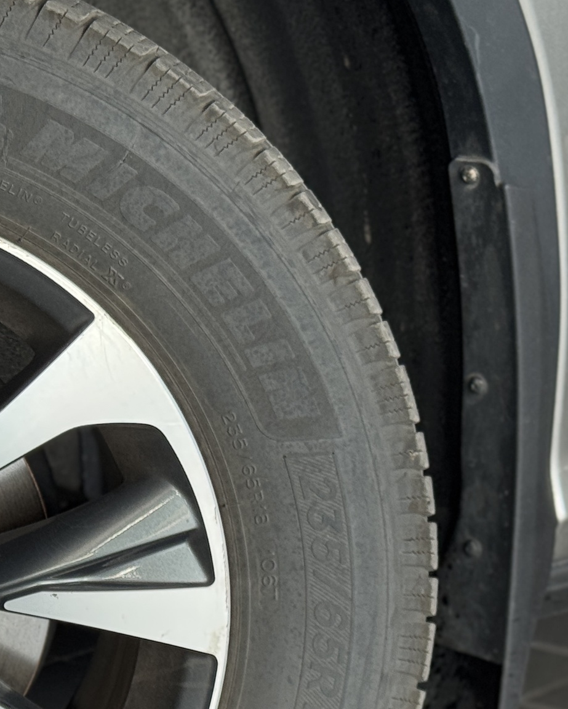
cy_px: 630
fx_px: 2458
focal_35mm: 117
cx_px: -206
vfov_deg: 16.2
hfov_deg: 12.7
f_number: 1.78
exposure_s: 1/121
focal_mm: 6.76
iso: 64
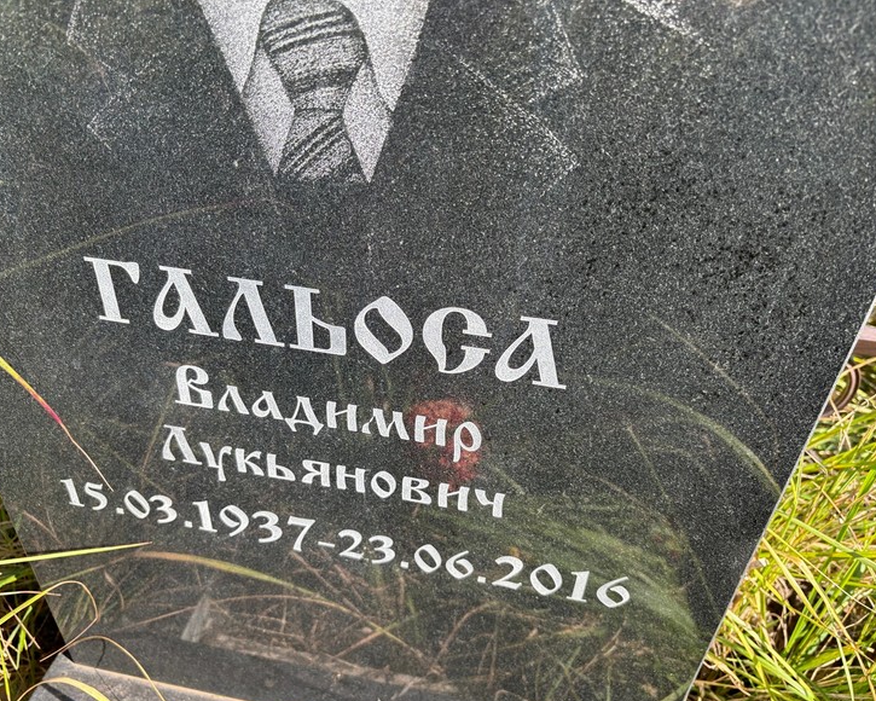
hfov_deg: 62.2
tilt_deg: -37.5
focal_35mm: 28
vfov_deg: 51.5
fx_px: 726
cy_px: 361
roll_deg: -1.7
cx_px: 410
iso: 50
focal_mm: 5.96
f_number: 1.6
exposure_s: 1/634
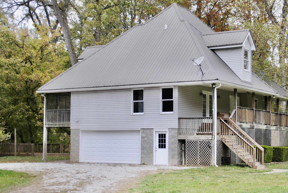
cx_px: 172
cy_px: 100
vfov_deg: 21.3
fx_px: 513
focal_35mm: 64
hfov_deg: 31.3
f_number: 4.5
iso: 200
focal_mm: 30
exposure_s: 1/50
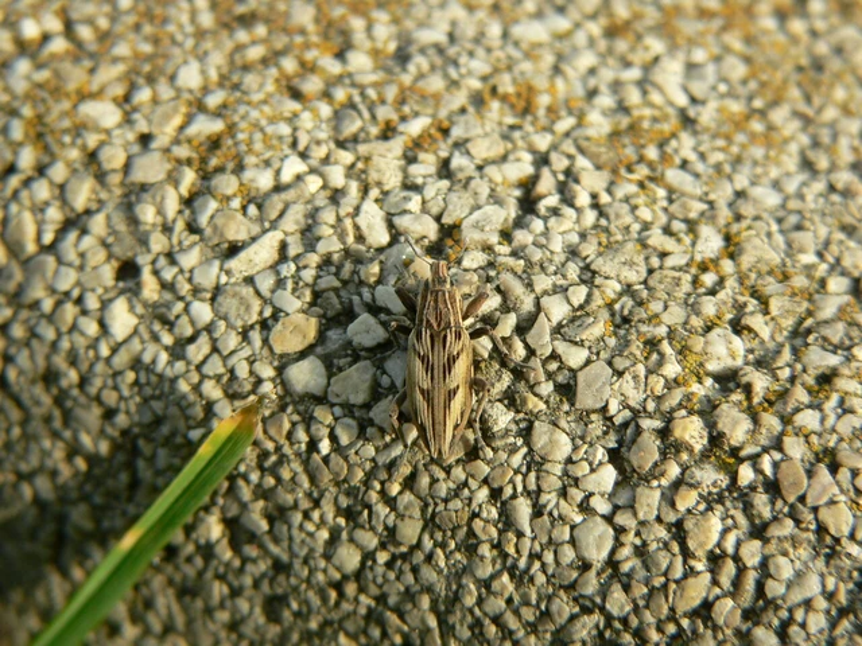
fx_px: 2391
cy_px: 323
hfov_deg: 20.4
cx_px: 431
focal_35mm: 96
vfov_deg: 15.4
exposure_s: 1/250
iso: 80
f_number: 4
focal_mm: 16.1
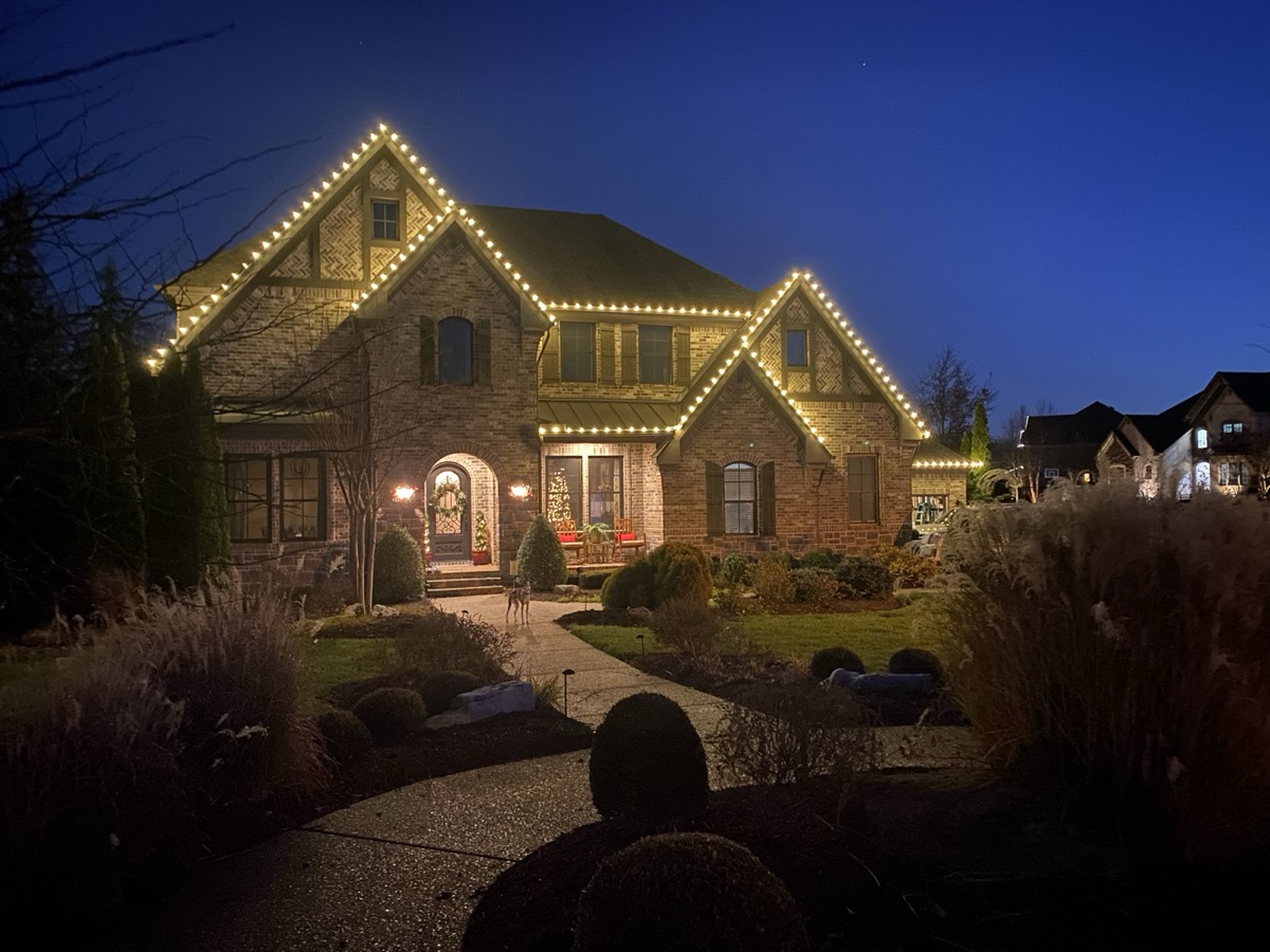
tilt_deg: +2.6
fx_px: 954
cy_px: 476
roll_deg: +0.7
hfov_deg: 67.3
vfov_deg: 53.1
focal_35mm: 26
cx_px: 635
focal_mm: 4.25
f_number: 1.8
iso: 1000
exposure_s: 1/8
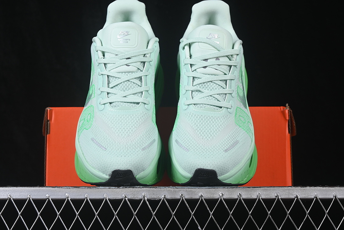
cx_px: 172
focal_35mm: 75
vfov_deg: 18.2
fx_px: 717
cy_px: 115
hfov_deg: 27.0
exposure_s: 1/80
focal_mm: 50
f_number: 8
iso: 160
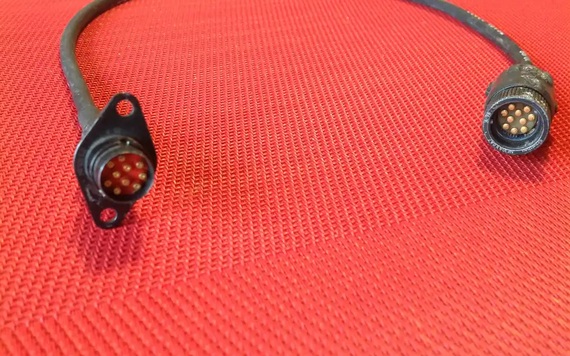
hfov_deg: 51.5
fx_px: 590
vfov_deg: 33.6
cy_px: 172
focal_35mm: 38
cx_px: 288
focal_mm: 4.28
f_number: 2.4
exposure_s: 1/15
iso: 200
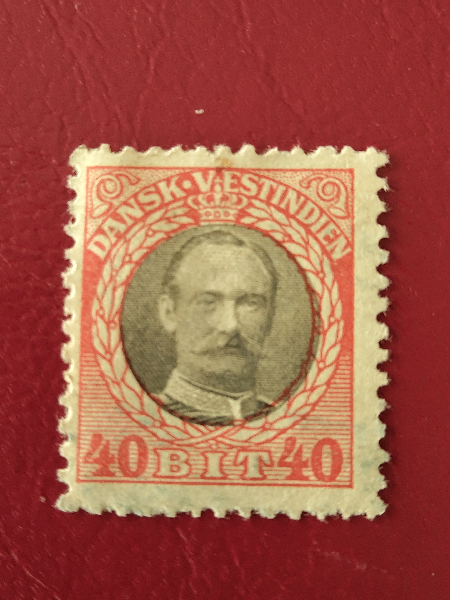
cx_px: 225
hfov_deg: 31.5
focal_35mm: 46
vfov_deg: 41.2
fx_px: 797
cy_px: 300
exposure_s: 1/20
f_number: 1.8
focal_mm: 4.15
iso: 416
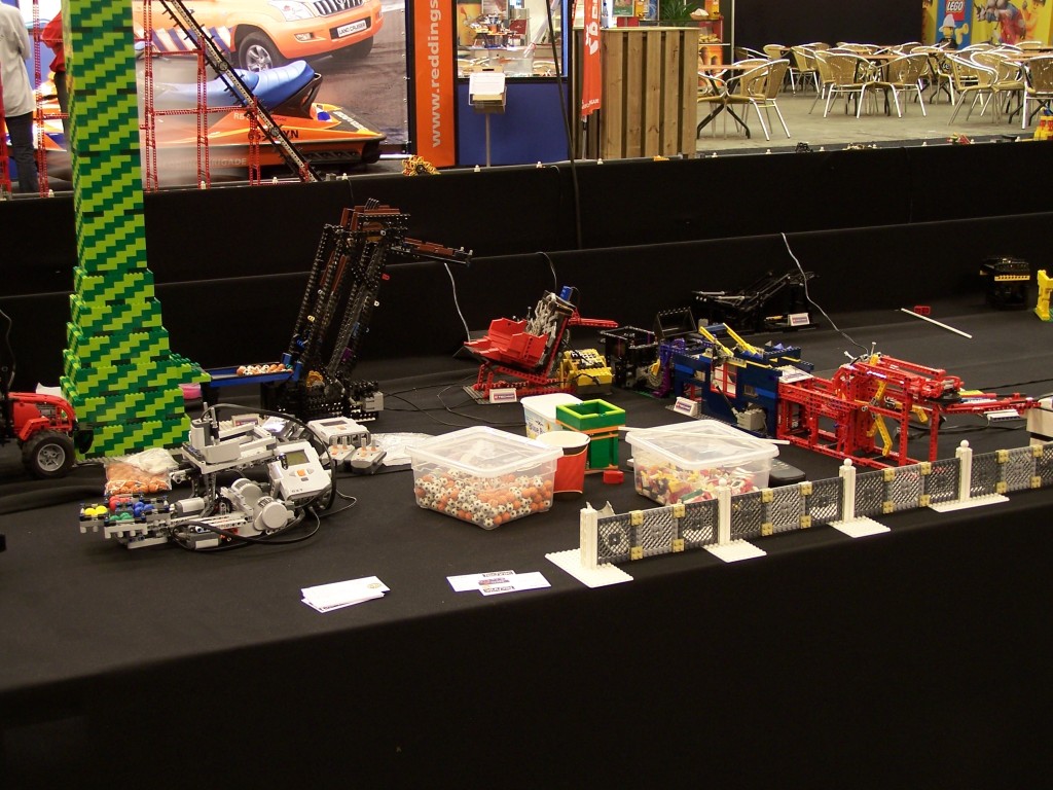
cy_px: 395
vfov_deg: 28.6
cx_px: 526
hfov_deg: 37.5
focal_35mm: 51
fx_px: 1551
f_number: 3
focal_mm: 8.5
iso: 80
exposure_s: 1/2
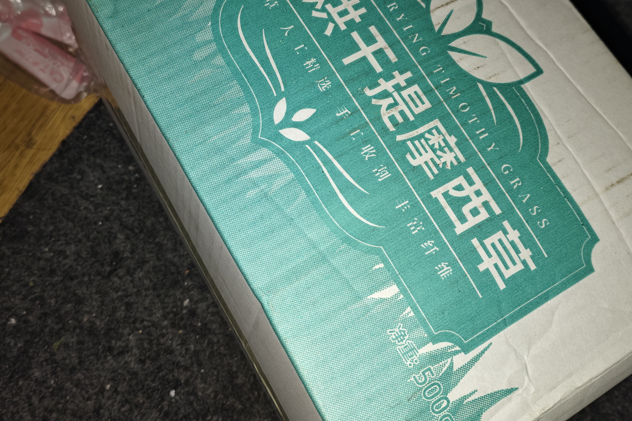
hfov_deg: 51.9
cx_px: 307
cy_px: 180
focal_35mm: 37
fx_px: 649
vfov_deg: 35.9
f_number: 1.88
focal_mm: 5.56
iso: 301
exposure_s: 1/100
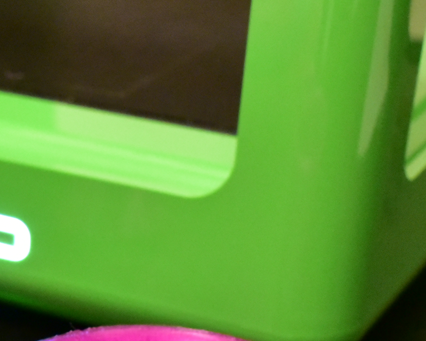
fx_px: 1387
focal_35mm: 110
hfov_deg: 16.7
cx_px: -94
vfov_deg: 13.5
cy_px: 431
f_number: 10
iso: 12800
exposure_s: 1/15
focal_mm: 35
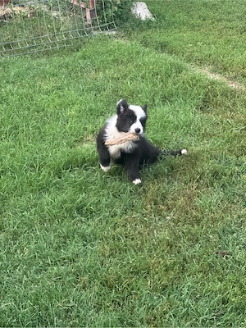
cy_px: 164
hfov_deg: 19.1
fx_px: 730
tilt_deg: -21.0
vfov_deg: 25.3
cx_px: 123
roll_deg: -0.3
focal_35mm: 77
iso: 64
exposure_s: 1/121
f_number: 2.8
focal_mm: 9
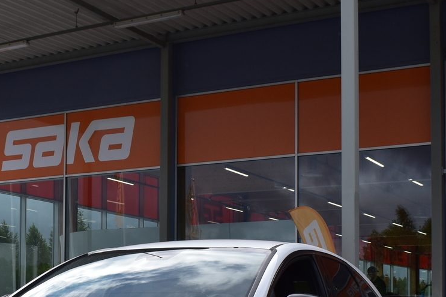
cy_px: 298
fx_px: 892
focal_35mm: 72
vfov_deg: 18.4
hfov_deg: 27.9
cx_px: 146
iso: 250
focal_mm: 22
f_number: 11
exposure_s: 1/500
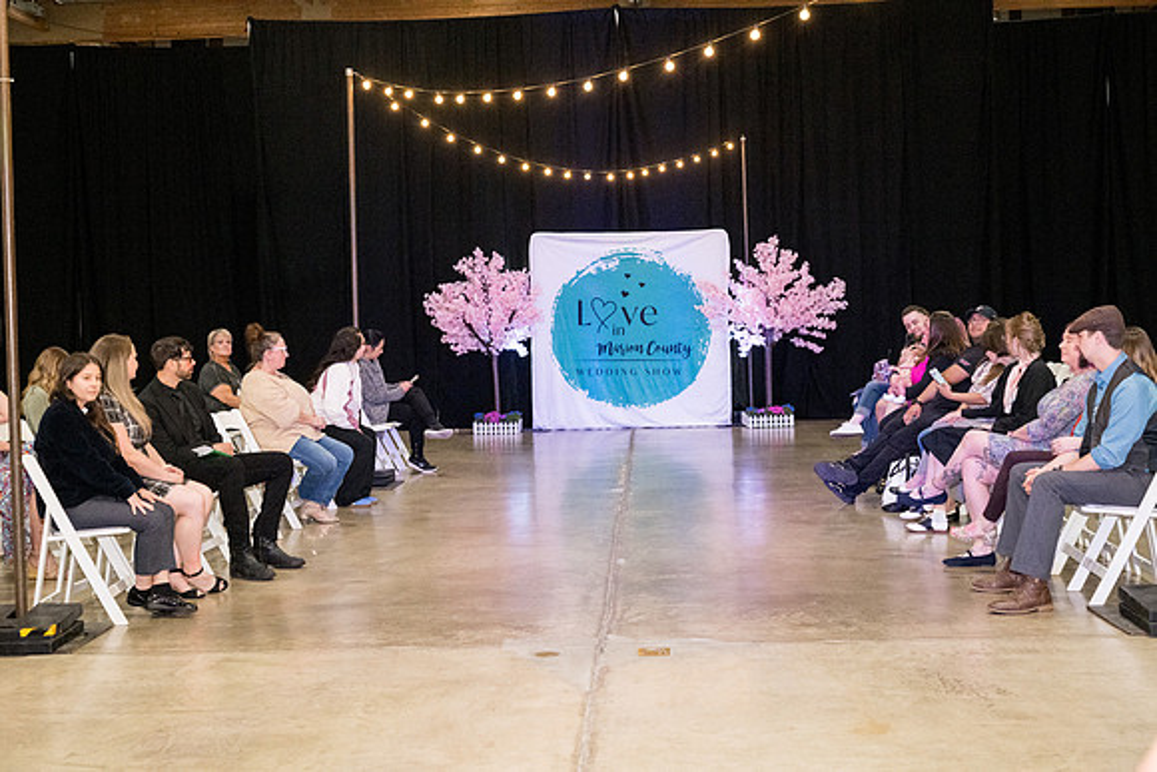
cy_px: 386
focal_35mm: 47
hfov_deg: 41.9
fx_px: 1511
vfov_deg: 28.7
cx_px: 578
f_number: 4
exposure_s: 1/400
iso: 4000
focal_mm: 47
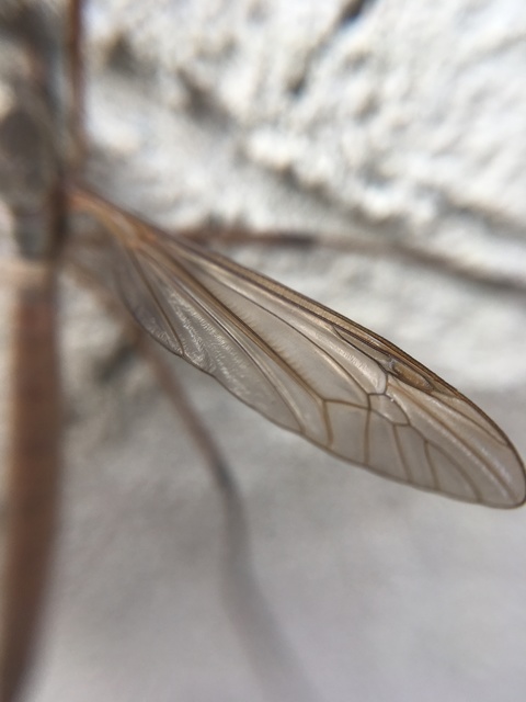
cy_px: 351
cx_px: 263
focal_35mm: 29
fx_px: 588
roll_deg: +2.7
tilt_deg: -34.8
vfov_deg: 61.7
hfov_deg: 48.2
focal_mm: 4.15
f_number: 2.2
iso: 25
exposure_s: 1/329
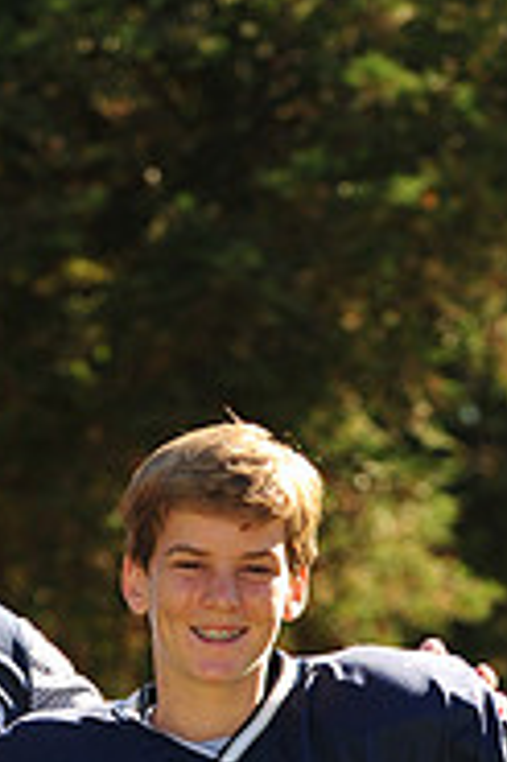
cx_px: 41
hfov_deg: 4.2
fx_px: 6963
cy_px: 1178
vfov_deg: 6.2
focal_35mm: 329
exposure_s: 1/400
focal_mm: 105
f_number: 4.5
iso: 200
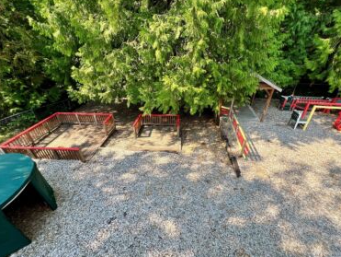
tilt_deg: -32.0
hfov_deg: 102.0
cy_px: 127
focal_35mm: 14
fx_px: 138
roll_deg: -0.4
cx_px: 175
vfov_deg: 85.8
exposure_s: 1/257
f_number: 1.8
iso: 32
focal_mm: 1.57
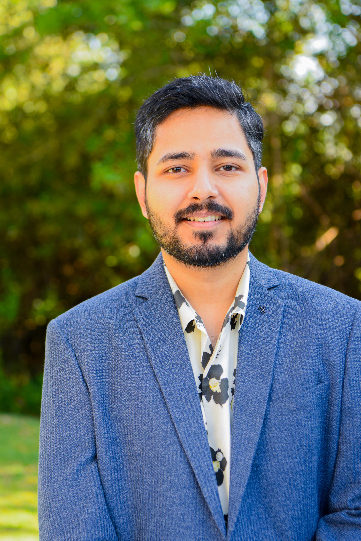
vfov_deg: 24.7
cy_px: 299
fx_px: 1232
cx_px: 209
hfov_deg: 16.7
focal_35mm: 82
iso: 100
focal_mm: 70
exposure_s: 1/60
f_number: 4
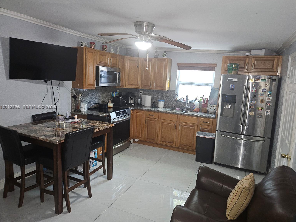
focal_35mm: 24
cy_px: 107
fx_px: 205
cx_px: 150
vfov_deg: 56.8
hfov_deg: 71.6
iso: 125
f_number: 1.8
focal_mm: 5.4
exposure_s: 1/12
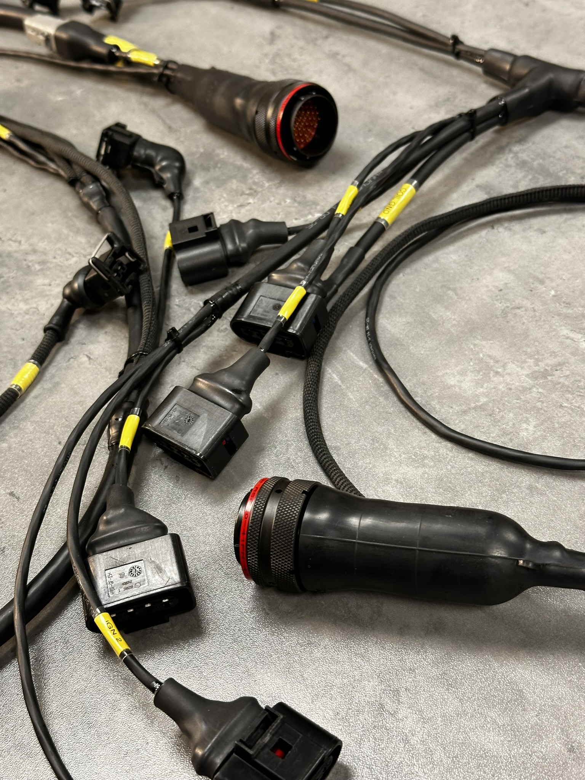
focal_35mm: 48
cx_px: 292
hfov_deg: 30.3
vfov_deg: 39.7
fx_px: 1082
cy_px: 390
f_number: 1.78
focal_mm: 6.86
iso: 160
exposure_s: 1/60
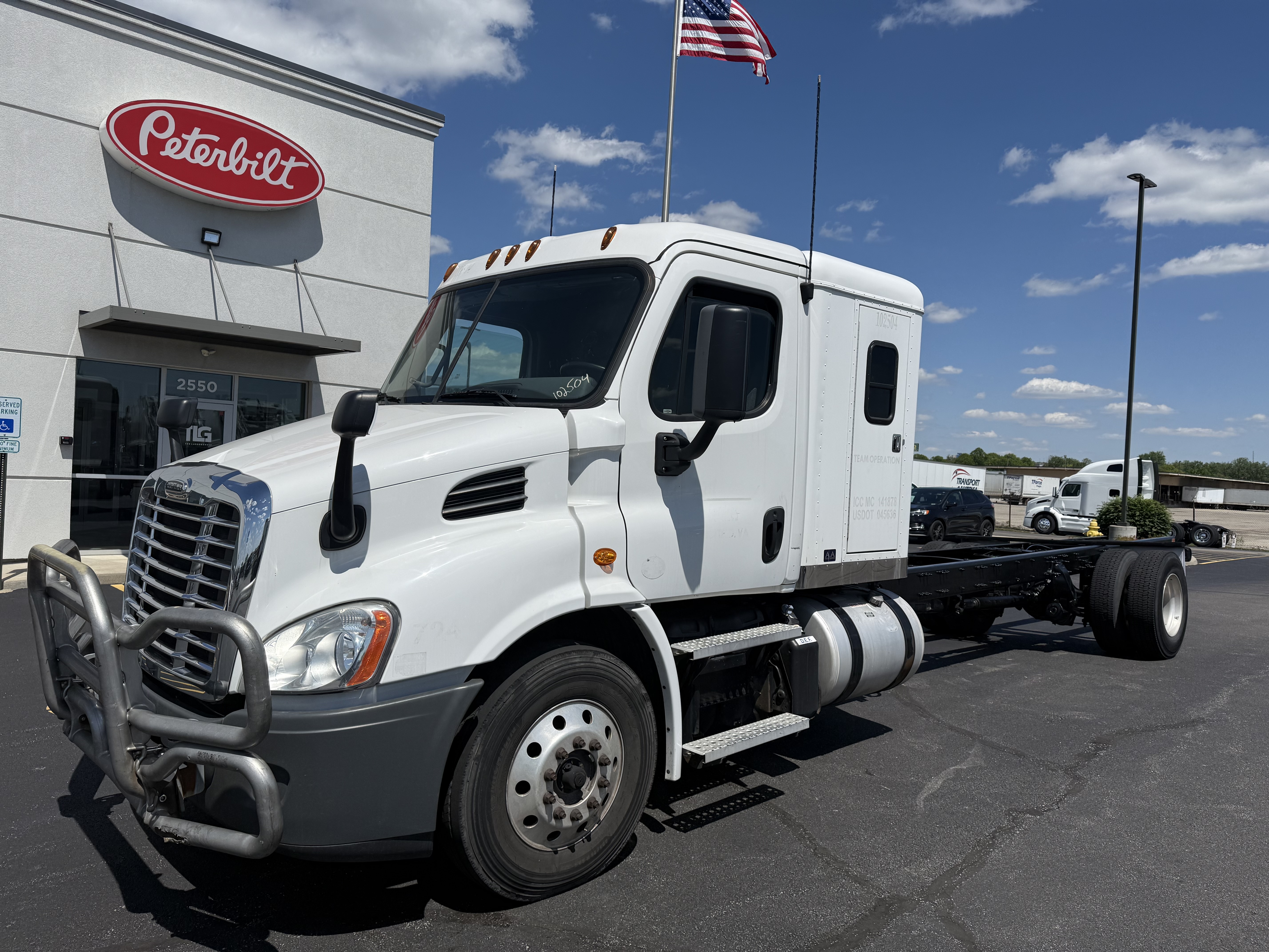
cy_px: 476
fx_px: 880
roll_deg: -2.6
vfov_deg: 56.8
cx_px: 634
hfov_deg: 71.6
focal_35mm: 24
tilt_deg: -2.3
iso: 80
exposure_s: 1/11905
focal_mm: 6.76
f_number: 1.78
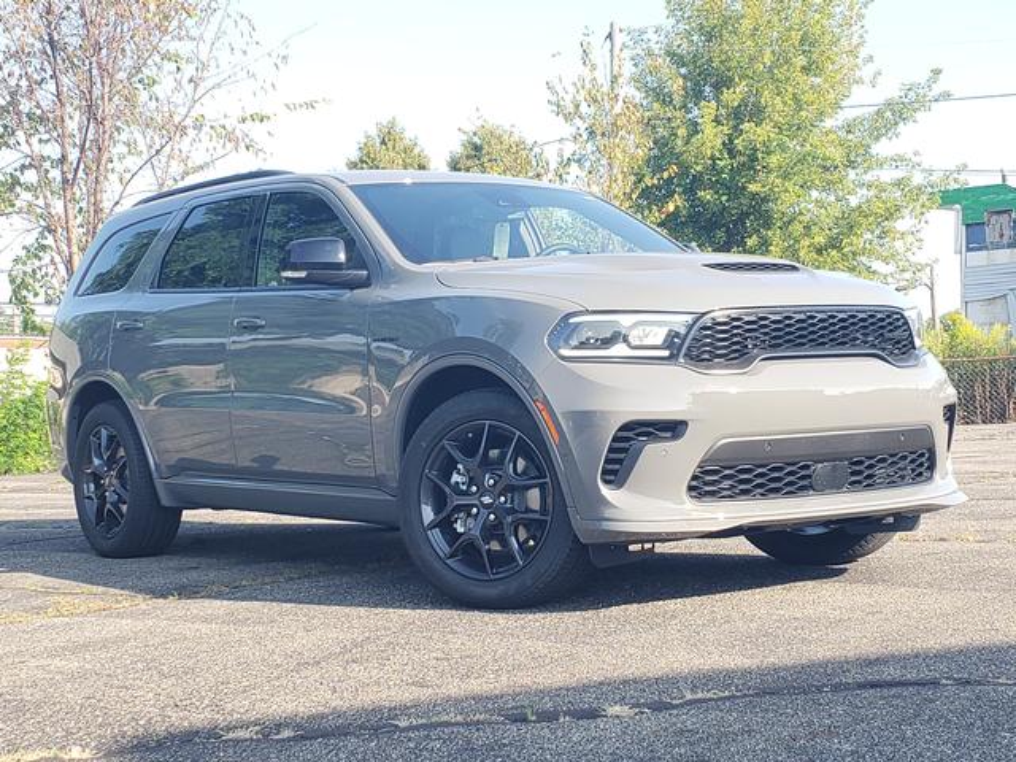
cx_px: 508
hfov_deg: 67.3
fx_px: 763
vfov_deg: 53.1
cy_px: 381
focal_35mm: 26
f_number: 2.4
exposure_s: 1/296
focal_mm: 4.3
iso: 50
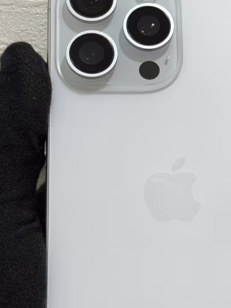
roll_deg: +0.2
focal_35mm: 108
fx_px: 961
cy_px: 229
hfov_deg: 13.7
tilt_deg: +1.3
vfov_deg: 18.1
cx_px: 174
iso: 80
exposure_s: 1/100
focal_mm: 6.76
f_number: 1.78
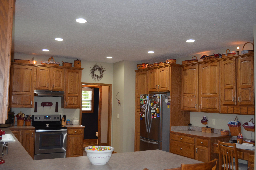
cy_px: 85
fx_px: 255
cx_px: 128
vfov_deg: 36.7
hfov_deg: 53.2
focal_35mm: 36
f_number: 4
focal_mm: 24
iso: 1000
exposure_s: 1/60
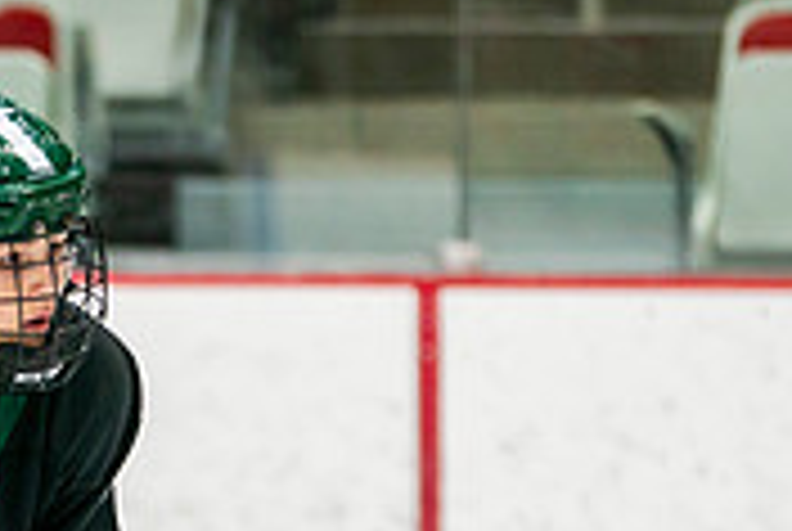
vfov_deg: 2.0
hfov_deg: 3.0
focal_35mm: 679
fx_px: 14963
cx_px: -14
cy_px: 599
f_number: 3.2
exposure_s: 1/640
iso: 1000
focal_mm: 168
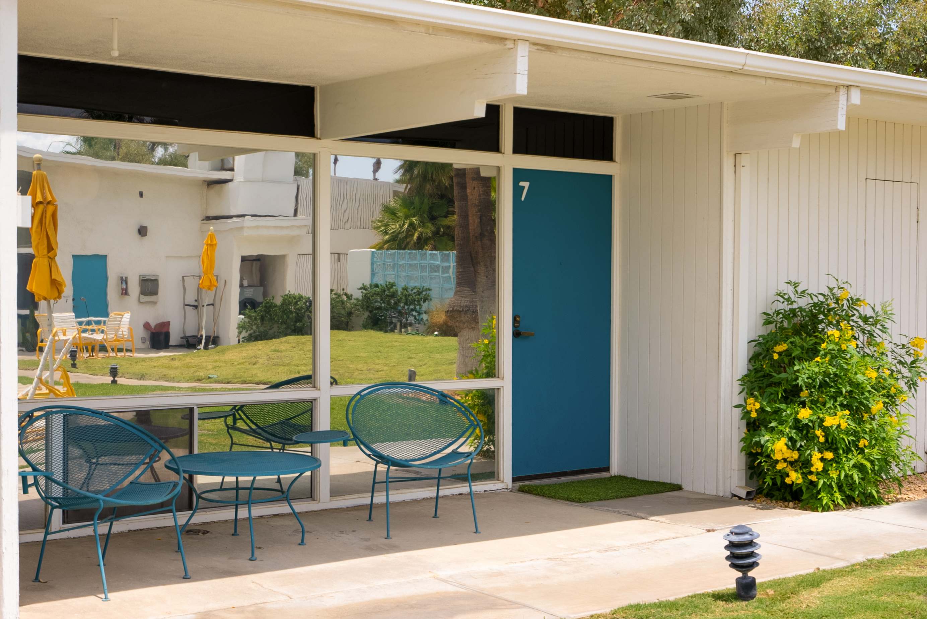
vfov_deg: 26.5
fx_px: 1314
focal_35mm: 51
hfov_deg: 38.9
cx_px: 464
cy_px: 310
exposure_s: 1/200
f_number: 8
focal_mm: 34
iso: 100
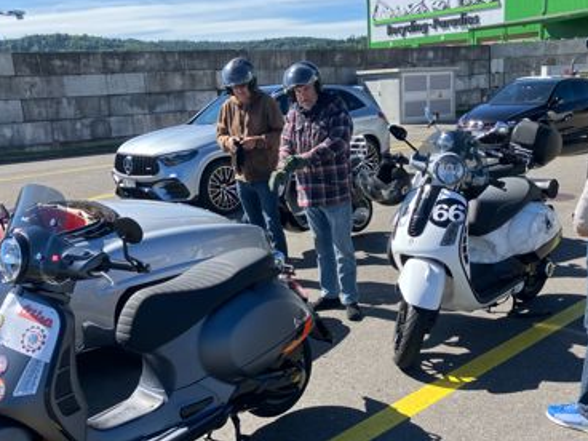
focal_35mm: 38
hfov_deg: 48.8
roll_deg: +2.7
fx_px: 645
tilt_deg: -13.4
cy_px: 282
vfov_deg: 37.4
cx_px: 334
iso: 32
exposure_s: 1/771
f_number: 1.8
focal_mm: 3.99
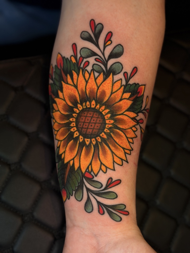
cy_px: 126
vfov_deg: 39.7
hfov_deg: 30.3
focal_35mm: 48
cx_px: 95
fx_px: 351
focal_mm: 6.76
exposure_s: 1/60
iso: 160
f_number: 1.78
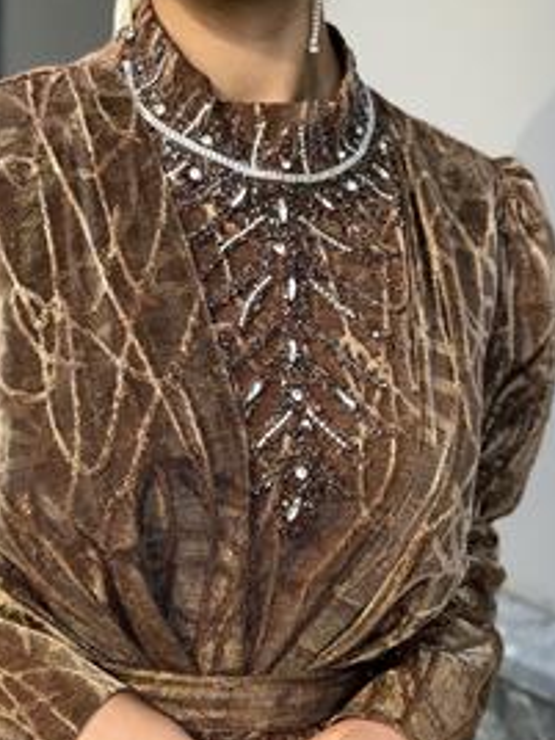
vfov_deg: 22.2
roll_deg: -3.4
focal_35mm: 88
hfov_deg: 16.7
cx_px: 149
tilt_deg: -12.9
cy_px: 468
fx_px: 1881
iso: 20
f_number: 2.8
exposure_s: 1/123
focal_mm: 6.6
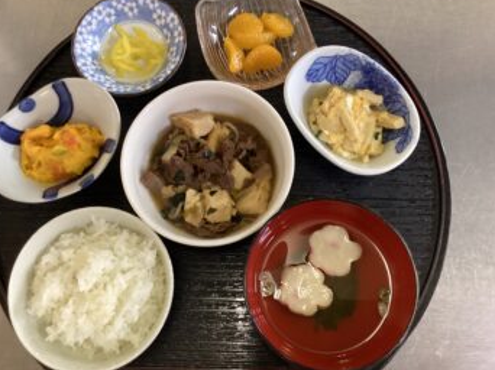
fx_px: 486
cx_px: 238
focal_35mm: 34
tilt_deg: -76.5
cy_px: 181
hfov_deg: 54.0
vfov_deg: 41.7
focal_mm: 3.3
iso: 250
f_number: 2.4
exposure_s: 1/40
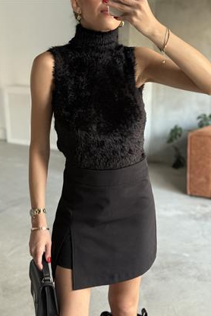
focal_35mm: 51
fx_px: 448
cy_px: 160
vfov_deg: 38.9
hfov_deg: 26.5
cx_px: 99
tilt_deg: -32.9
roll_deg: +1.6
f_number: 1.78
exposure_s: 1/40
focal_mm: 6.76
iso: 500
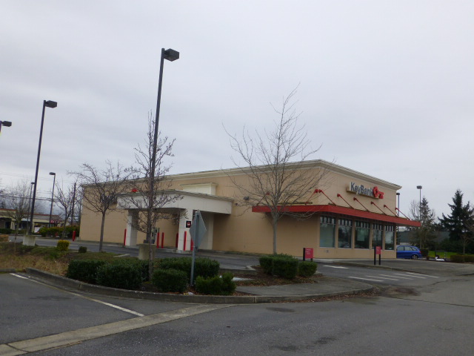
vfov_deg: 46.8
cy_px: 178
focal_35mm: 30
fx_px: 411
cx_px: 237
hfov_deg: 60.0
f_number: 4
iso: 100
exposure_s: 1/200
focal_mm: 5.4
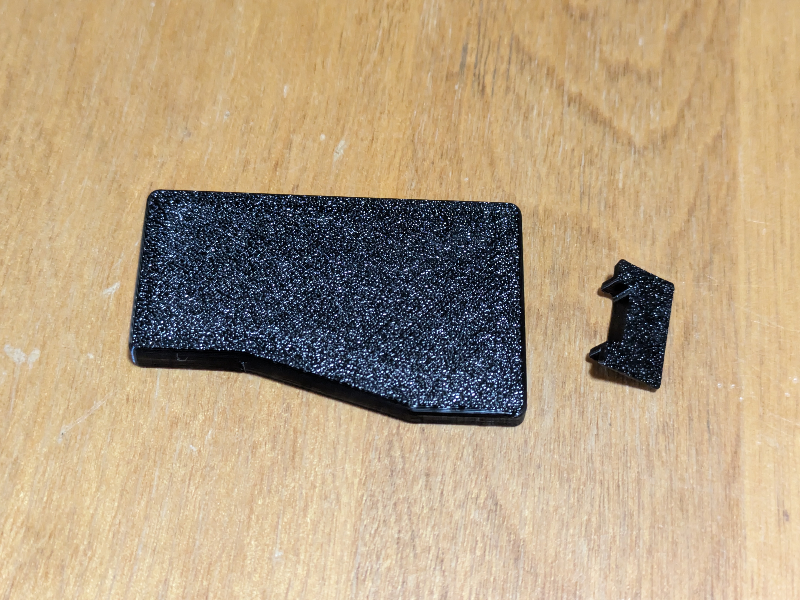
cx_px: 405
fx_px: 1202
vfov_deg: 28.0
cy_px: 302
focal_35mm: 52
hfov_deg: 36.8
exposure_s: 1/60
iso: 646
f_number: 1.89
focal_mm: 5.43
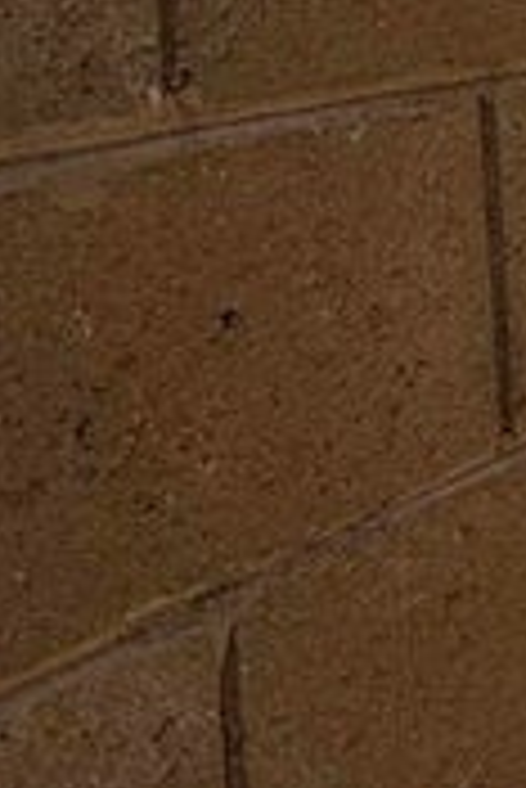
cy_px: -9
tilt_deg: -3.7
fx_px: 1859
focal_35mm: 85
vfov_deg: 22.9
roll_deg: -0.1
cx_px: 1569
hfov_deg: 10.9
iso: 50
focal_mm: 2.22
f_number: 2.2
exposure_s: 1/1880
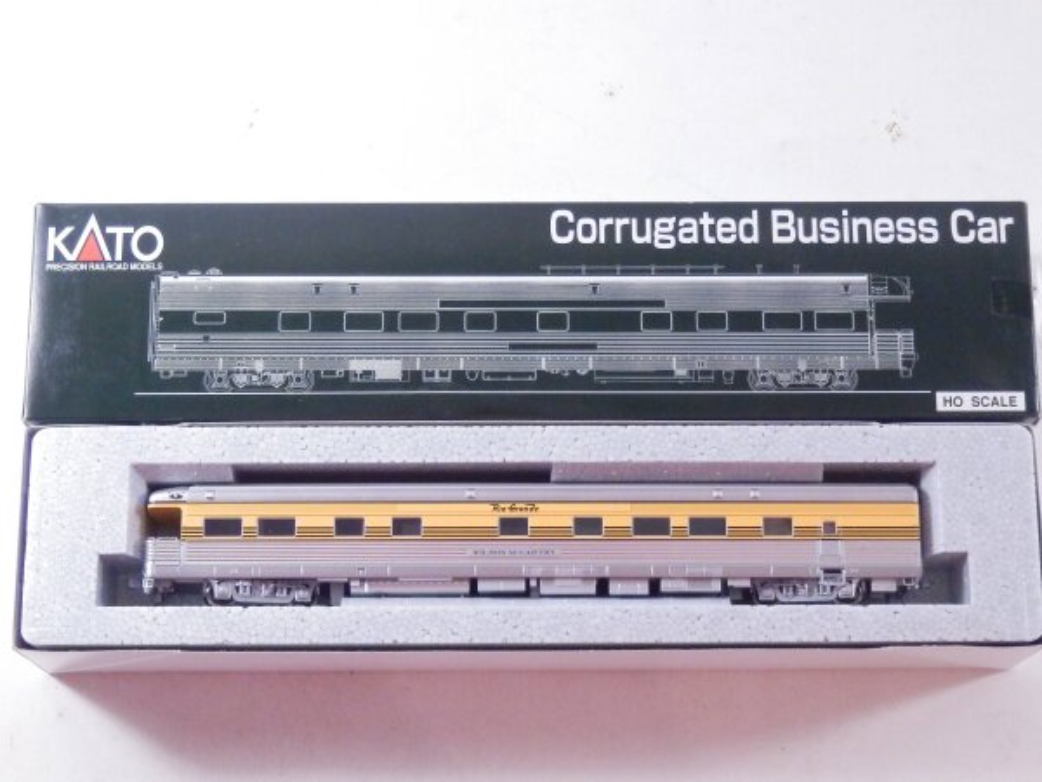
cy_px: 391
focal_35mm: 66
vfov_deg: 22.3
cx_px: 521
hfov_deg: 29.4
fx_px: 1987
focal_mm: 11.9
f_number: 4.4
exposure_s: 1/160
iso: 1250
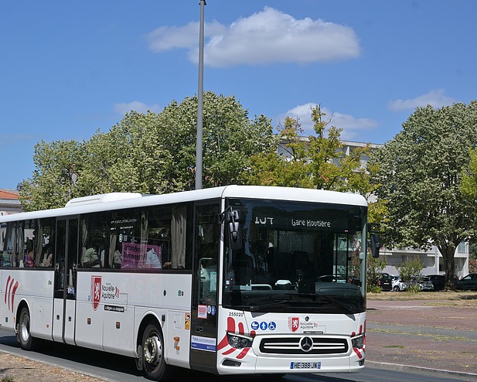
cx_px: 175
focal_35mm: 73
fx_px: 1031
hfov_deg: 26.0
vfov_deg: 21.0
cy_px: 201
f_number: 8
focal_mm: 40
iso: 100
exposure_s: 1/500
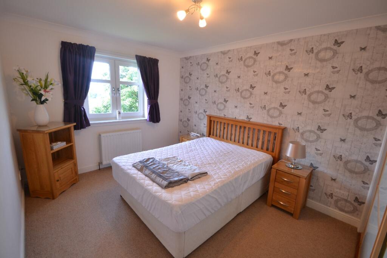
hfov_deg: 100.4
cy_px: 129
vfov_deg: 77.3
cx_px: 194
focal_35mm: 15
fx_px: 161
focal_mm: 10
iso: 400
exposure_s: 1/60
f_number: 4
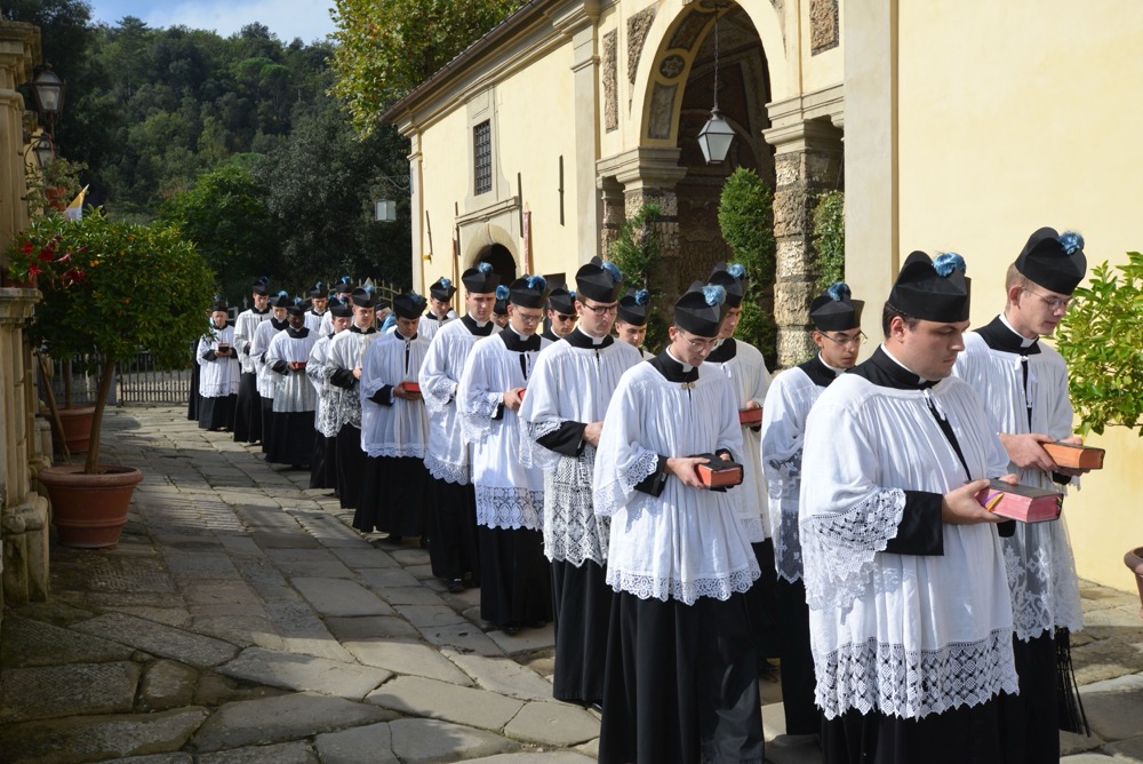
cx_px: 572
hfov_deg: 54.4
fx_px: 1112
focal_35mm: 35
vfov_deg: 37.9
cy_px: 382
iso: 500
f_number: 13
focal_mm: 35
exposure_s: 1/640
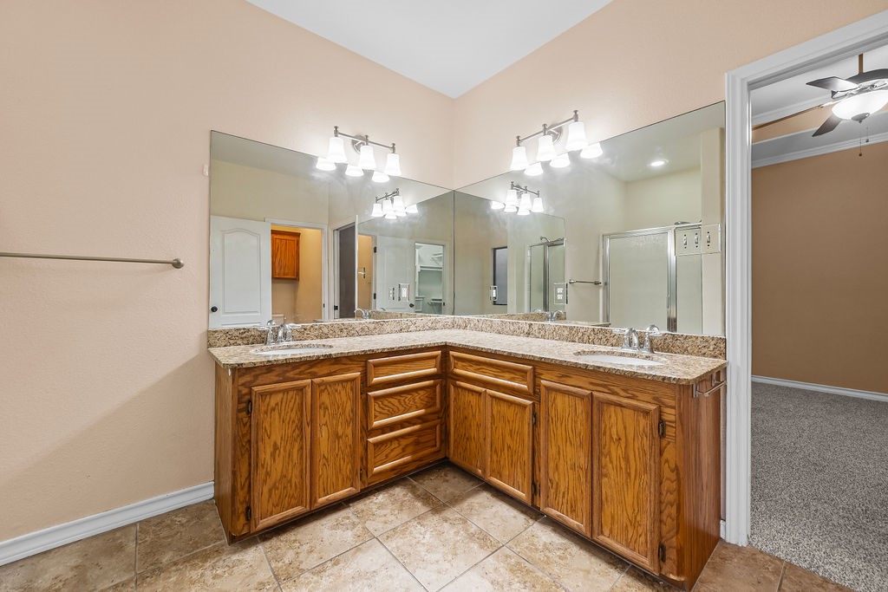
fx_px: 321
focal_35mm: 13
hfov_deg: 108.3
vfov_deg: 85.4
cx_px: 444
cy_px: 296
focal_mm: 9
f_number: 2.8
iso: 640
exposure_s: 1/13
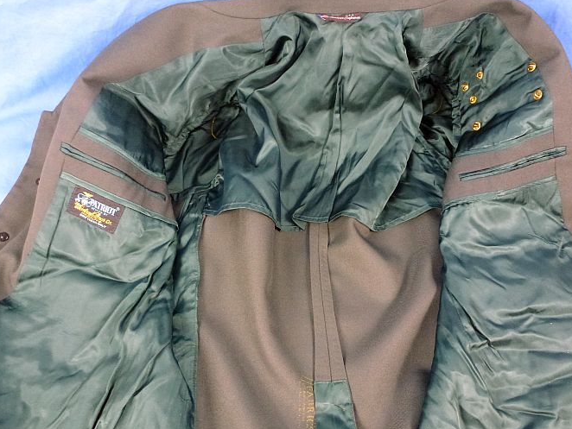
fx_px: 479
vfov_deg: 48.2
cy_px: 228
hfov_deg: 61.5
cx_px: 314
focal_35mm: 29
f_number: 3.3
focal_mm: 4.3
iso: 400
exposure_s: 1/40
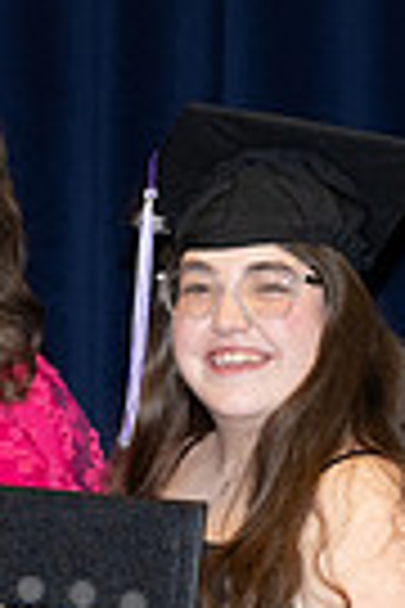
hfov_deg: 3.0
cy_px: 980
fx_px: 7796
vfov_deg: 4.4
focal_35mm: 462
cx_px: 483
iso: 1000
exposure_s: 1/125
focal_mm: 80
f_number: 5
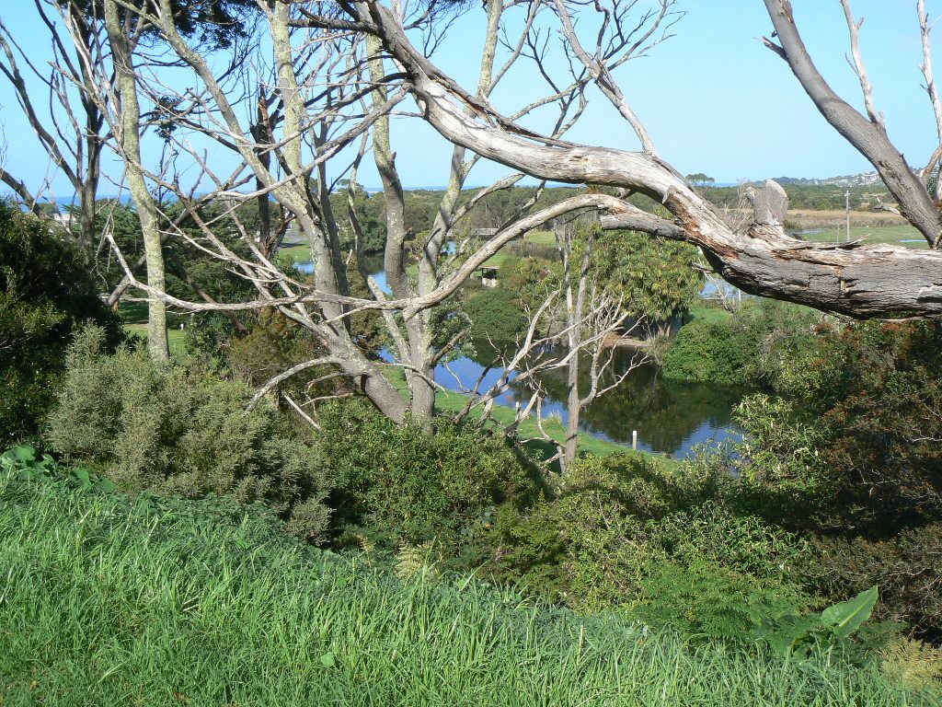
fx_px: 980
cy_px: 354
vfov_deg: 39.7
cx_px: 471
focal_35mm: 36
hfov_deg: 51.4
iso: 80
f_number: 5.6
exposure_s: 1/320
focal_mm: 6
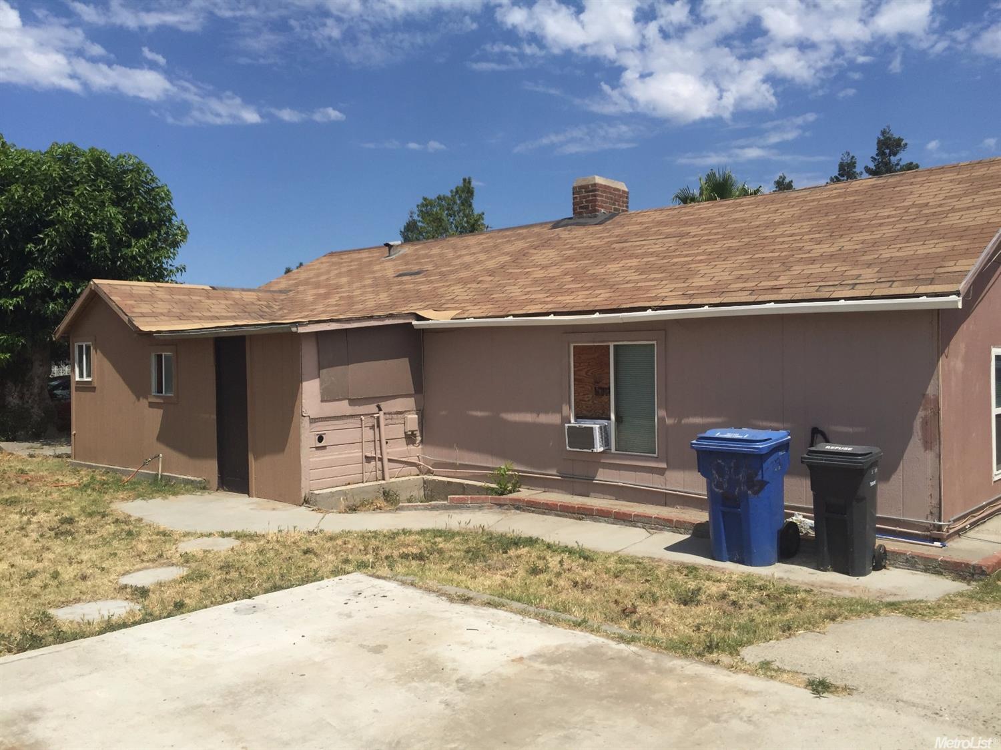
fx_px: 838
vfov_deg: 48.2
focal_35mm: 29
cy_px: 375
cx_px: 500
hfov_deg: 61.7
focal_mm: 4.15
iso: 32
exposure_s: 1/3968
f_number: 2.2
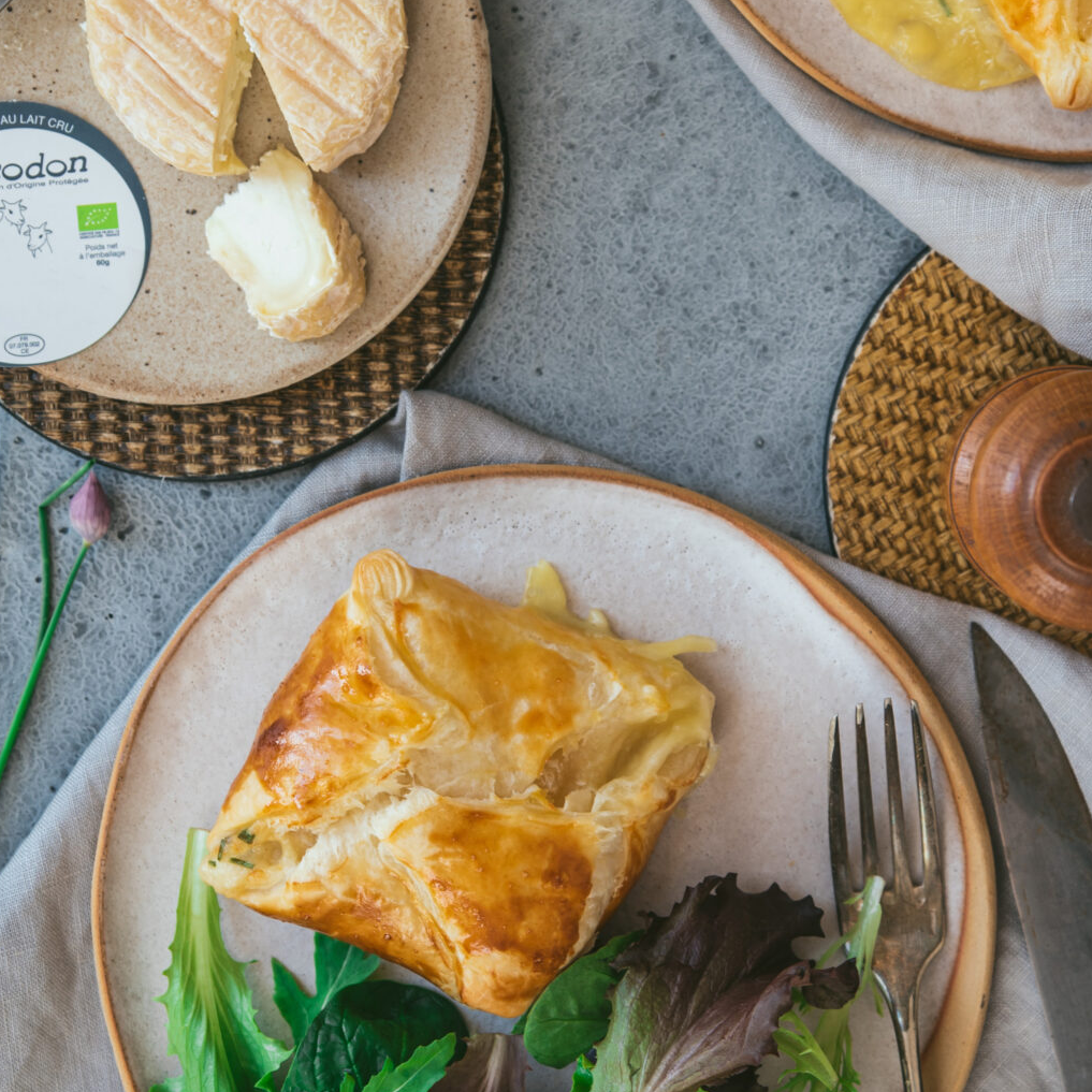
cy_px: 399
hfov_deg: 16.2
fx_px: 3819
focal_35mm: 107
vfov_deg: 16.3
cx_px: 698
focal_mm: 50
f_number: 3.5
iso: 100
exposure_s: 1/60
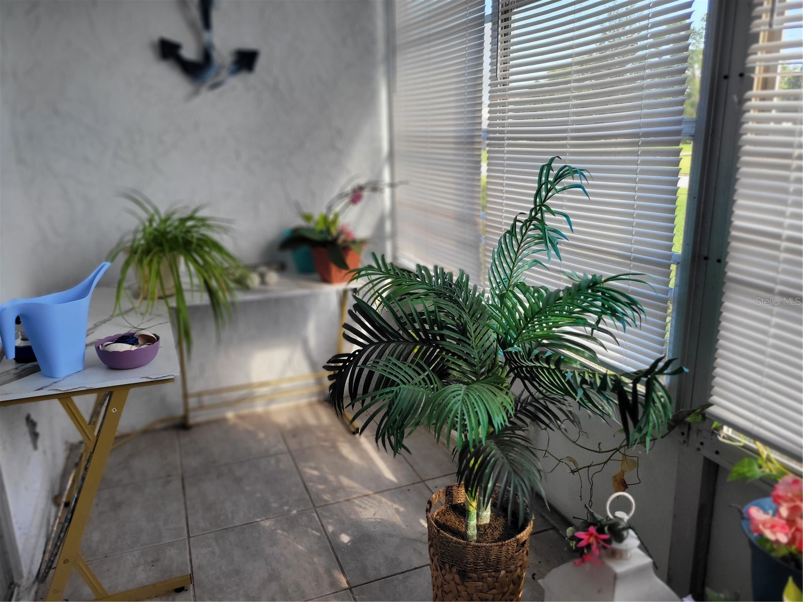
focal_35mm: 26
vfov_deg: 53.1
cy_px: 301
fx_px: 603
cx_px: 402
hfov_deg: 67.3
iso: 40
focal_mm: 5.4
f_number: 1.8
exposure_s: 1/153
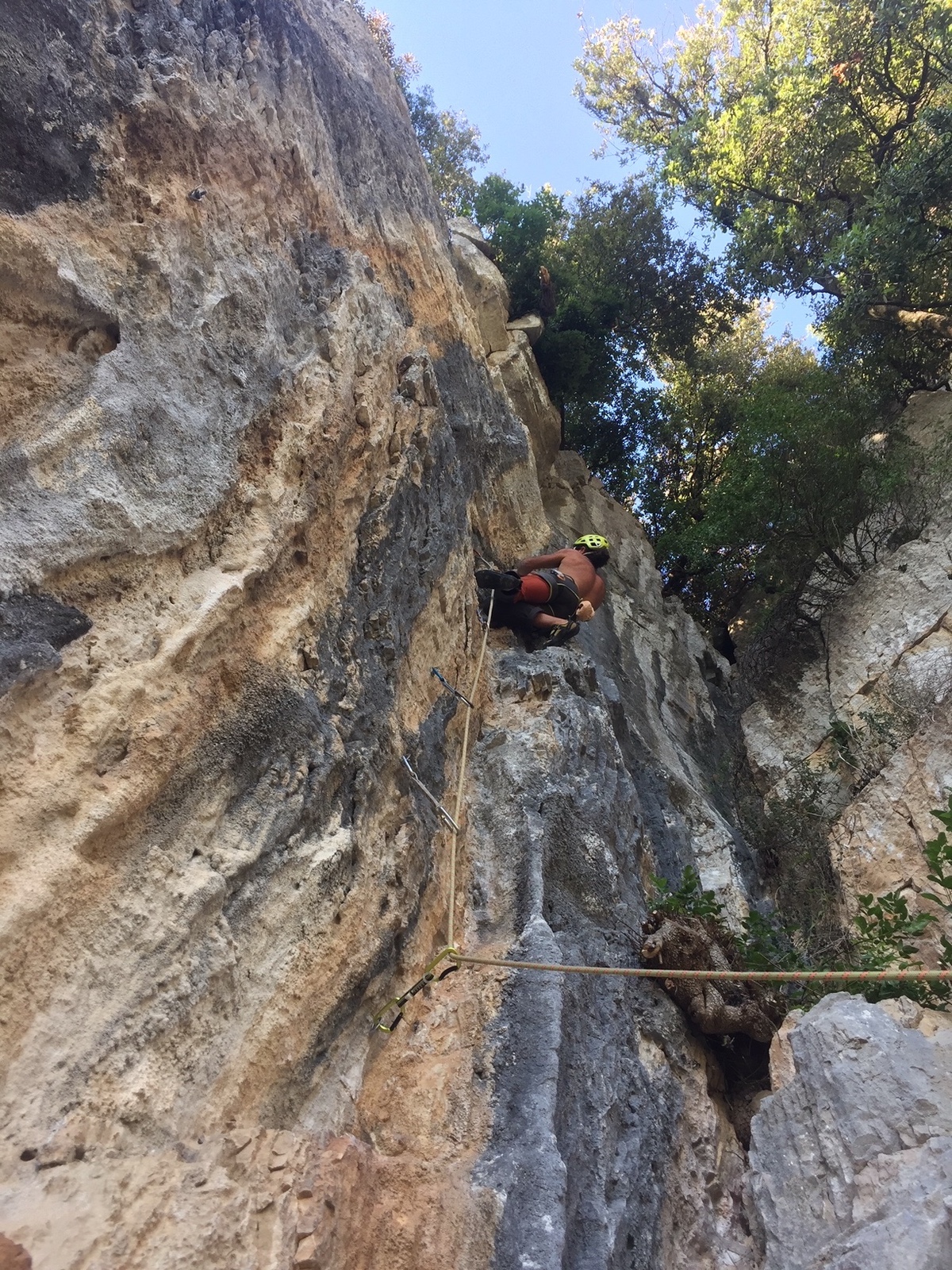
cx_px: 476
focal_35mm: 29
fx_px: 1063
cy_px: 635
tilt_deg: +80.0
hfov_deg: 48.2
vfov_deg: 61.7
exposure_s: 1/100
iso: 32
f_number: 2.2
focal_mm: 4.15
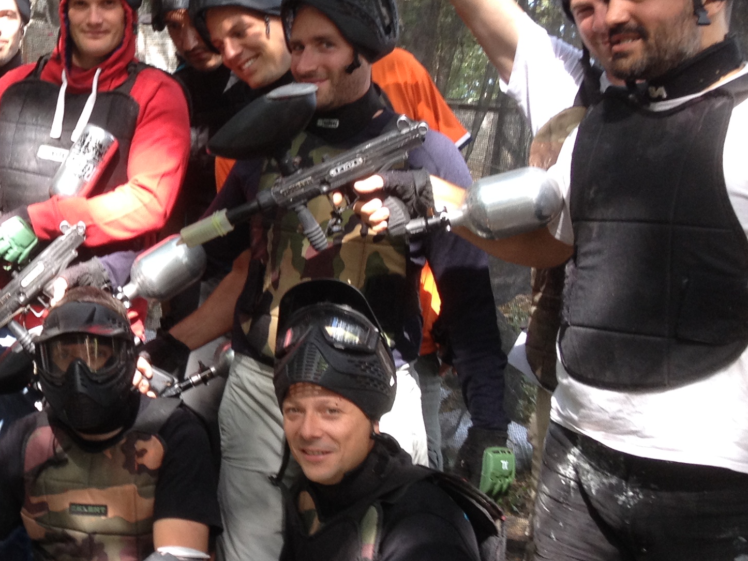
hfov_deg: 23.5
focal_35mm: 79
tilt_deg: -5.1
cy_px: 219
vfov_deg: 18.6
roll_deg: -1.9
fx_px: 1707
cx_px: -31
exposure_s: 1/60
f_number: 2.4
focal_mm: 4.28
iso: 50
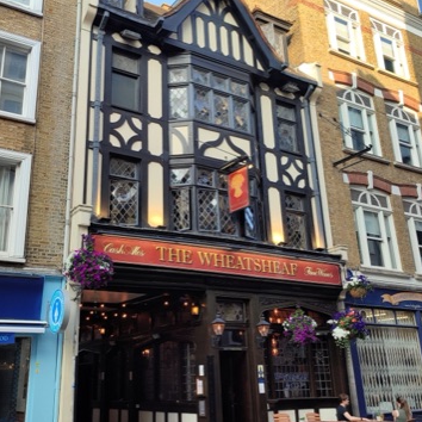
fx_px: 414
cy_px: 207
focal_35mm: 30
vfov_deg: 54.0
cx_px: 210
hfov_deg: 54.0
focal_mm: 6.04
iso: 50
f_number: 1.9
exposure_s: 1/115
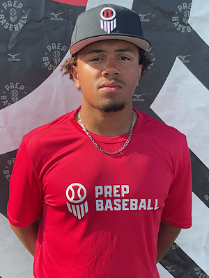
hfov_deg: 48.2
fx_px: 233
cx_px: 104
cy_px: 139
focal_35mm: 29
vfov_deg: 61.7
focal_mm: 3
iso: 16
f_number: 1.8
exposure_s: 1/599
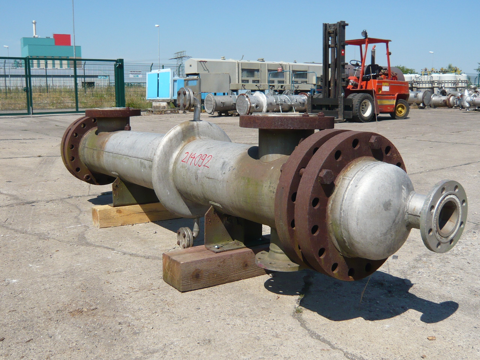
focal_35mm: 36
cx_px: 240
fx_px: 499
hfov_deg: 51.4
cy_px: 180
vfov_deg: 39.7
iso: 100
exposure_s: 1/200
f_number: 8
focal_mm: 4.6
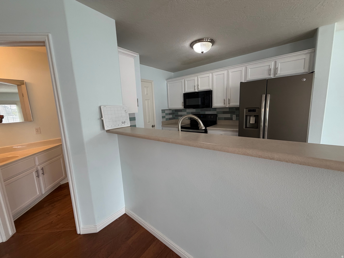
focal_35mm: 14
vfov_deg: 85.7
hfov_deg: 102.1
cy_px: 129
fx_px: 139
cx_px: 172
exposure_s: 1/120
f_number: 2.2
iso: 200
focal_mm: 2.22
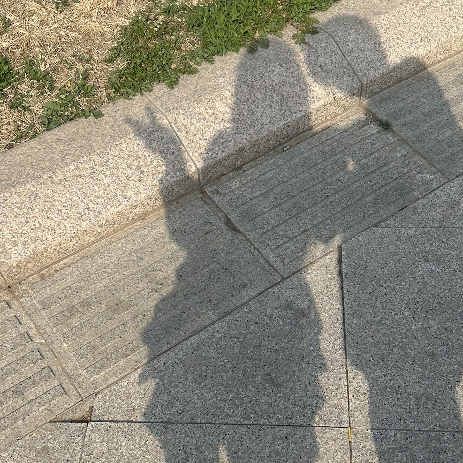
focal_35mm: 43
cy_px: 318
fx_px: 651
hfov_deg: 39.1
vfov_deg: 38.6
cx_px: 251
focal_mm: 6.86
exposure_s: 1/4762
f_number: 1.78
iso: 80
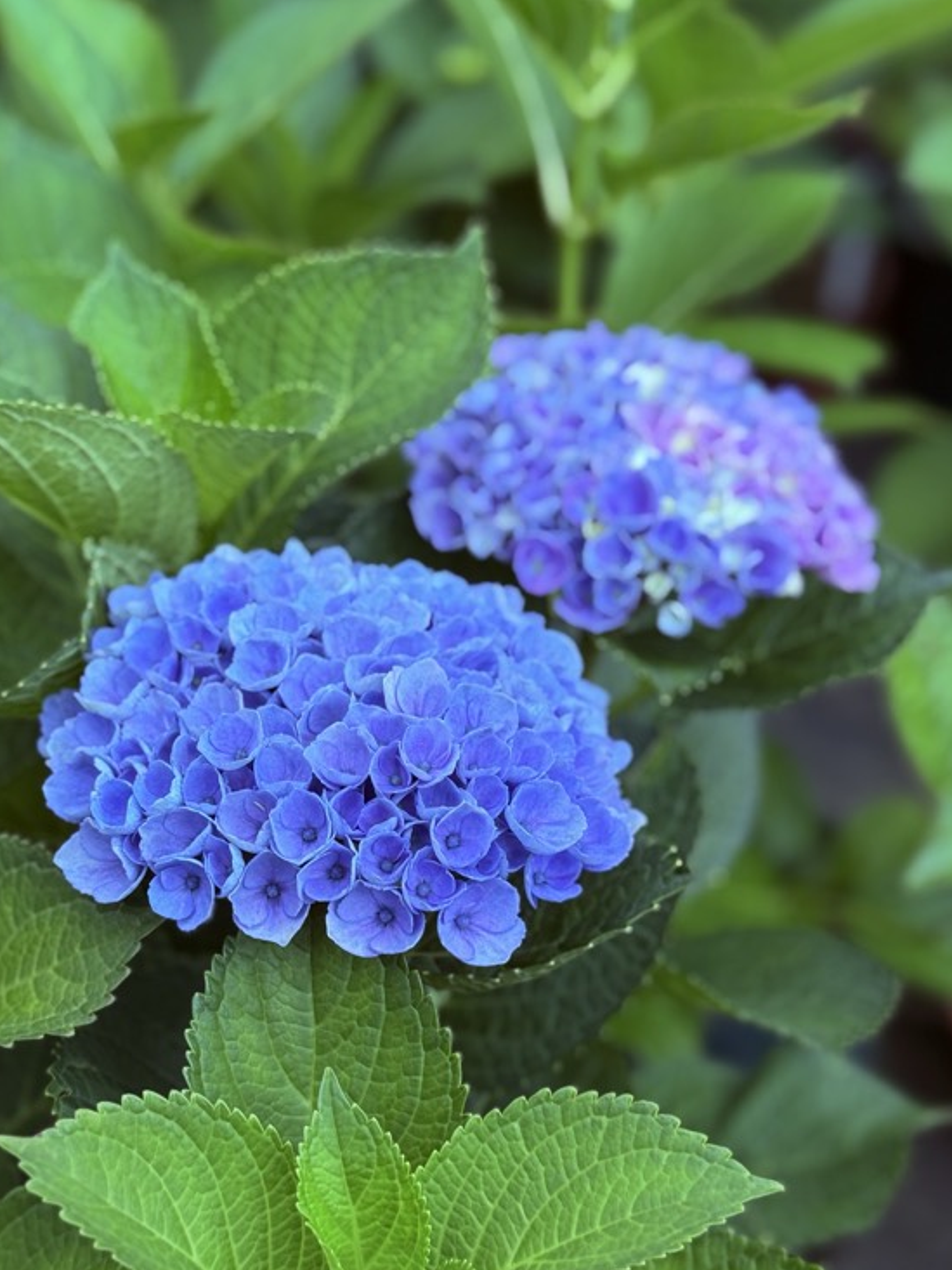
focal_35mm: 59
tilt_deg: -31.3
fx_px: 2163
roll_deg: +1.6
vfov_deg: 32.7
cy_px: 640
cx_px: 467
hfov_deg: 24.8
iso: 100
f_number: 1.78
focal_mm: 6.76
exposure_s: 1/79
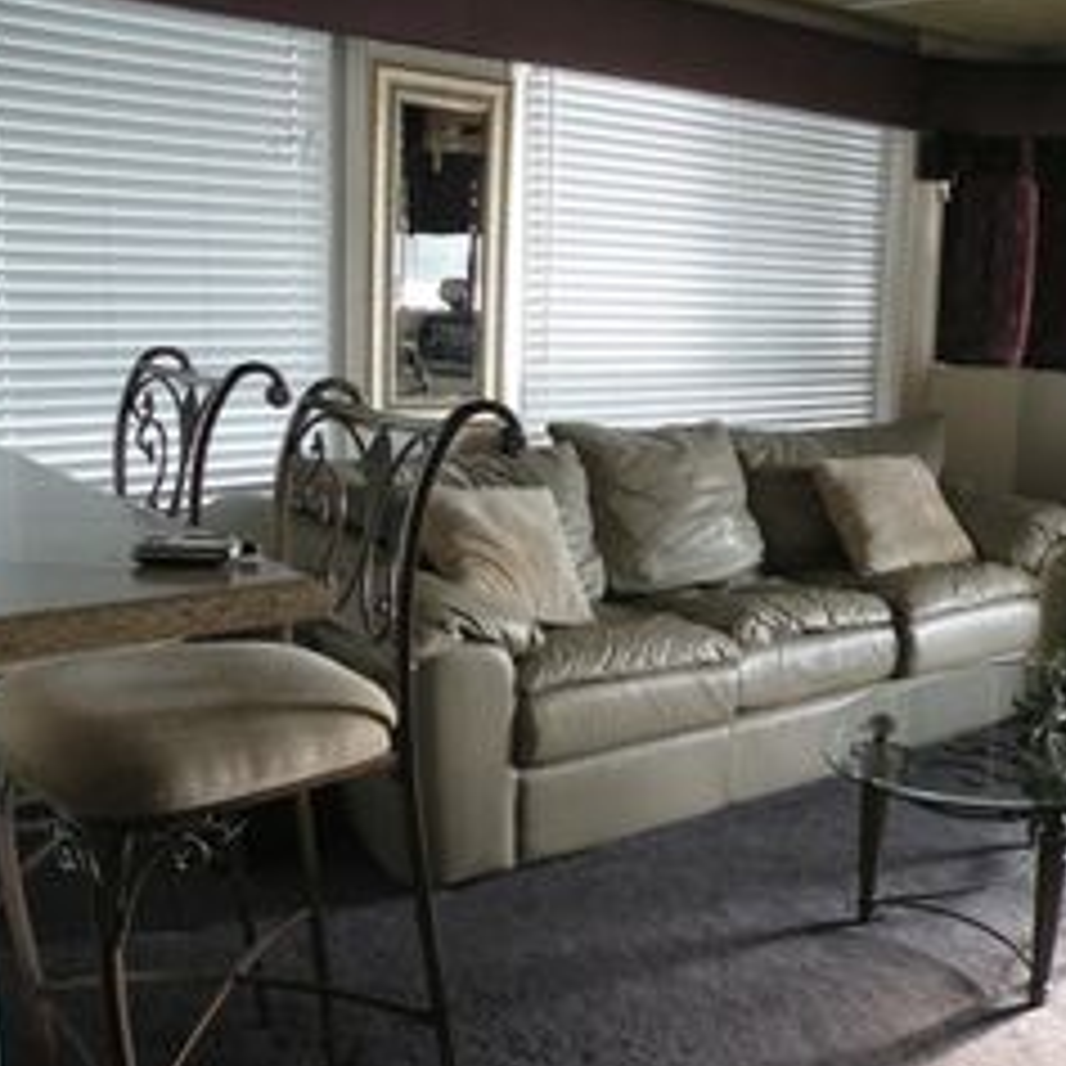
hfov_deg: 43.8
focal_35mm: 37
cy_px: 535
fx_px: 1289
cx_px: 765
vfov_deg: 44.9
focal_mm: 4.7
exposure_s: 1/60
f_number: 2.8
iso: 223
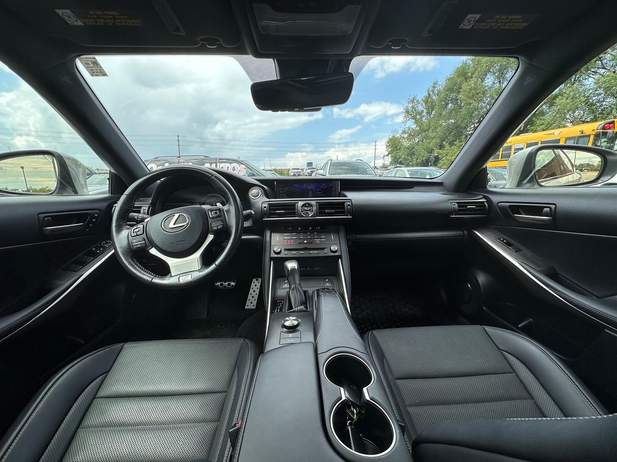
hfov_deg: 102.1
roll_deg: +2.1
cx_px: 308
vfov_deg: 85.7
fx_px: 250
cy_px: 231
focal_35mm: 14
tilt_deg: -11.2
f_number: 2.2
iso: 40
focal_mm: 2.22
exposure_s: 1/530
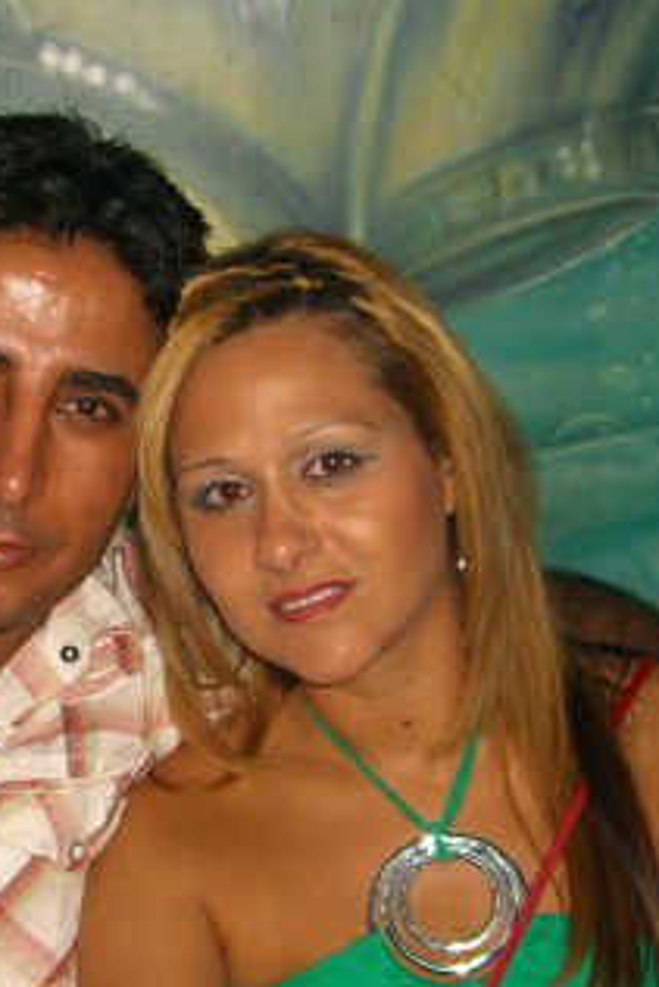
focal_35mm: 75
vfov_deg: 26.8
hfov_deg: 18.0
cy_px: 675
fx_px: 2057
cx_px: 94
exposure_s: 1/60
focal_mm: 7.9
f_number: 2.8
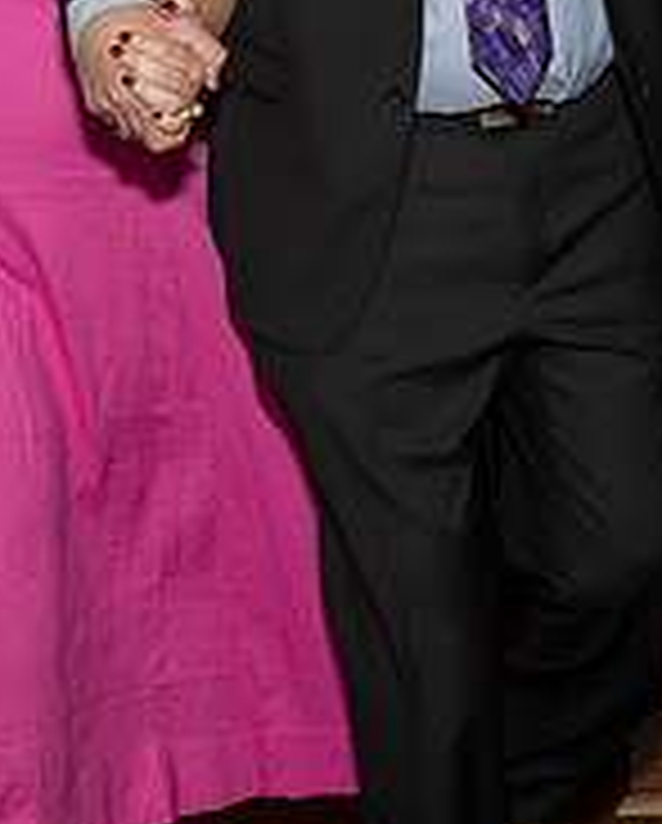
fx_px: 2956
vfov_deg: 15.3
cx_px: 126
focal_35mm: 121
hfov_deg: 12.7
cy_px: -173
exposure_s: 1/250
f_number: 8
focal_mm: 29
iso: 640
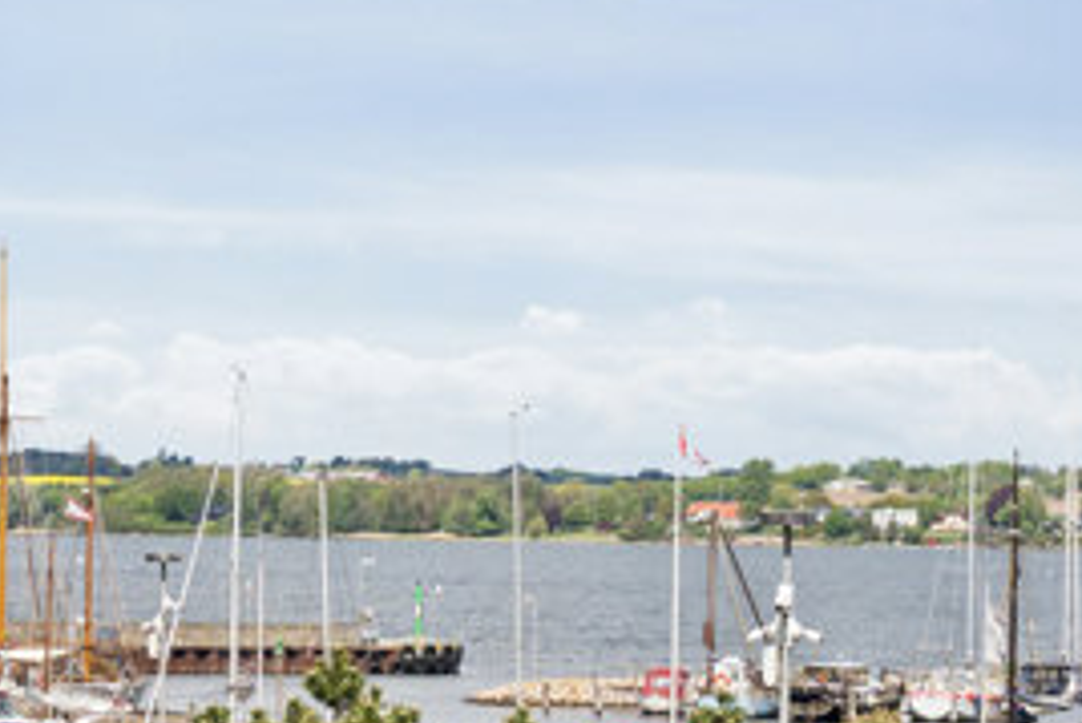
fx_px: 4841
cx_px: 121
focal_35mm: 161
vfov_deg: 8.5
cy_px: 693
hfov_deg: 12.7
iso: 200
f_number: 6.3
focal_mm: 36
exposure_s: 1/1000
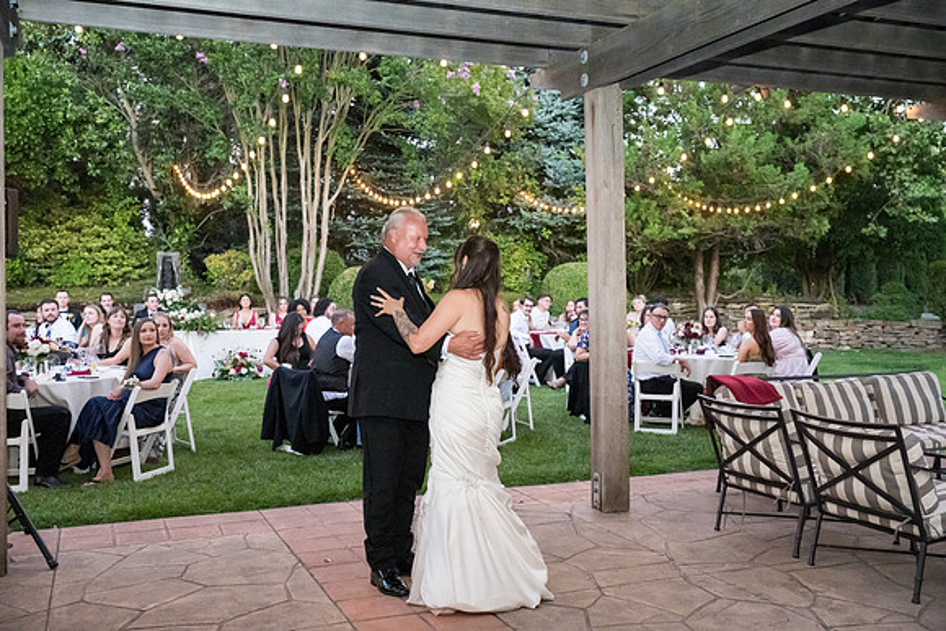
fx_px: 920
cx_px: 473
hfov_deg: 54.4
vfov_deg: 37.9
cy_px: 316
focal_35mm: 35
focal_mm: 35
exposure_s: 1/400
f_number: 4
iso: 10000
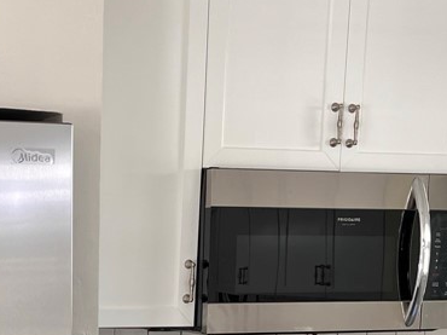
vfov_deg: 19.5
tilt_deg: -9.4
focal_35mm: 72
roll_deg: -1.6
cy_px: 372
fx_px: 929
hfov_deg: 26.3
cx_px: 64
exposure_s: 1/120
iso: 80
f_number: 1.6
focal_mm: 5.1
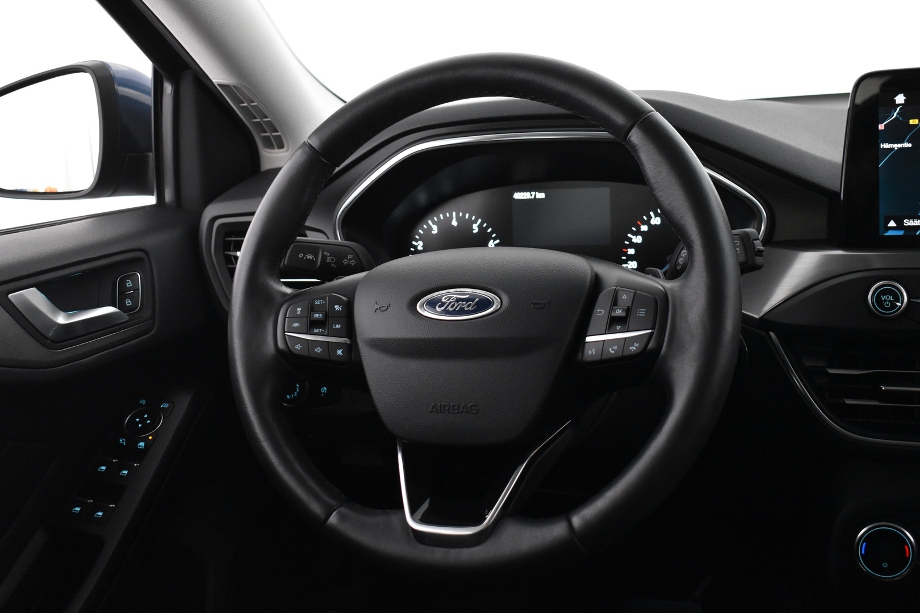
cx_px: 460
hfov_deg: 45.0
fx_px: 1112
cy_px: 306
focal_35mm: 44
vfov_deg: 30.8
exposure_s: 1/40
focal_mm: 29
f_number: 4.2
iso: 3200
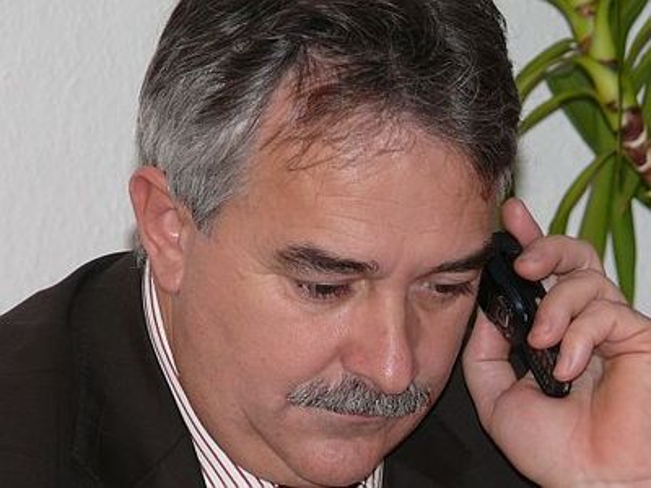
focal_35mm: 467
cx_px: 326
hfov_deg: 4.2
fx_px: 8783
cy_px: 244
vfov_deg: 3.2
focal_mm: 55.4
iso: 100
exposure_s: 1/30
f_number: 3.6
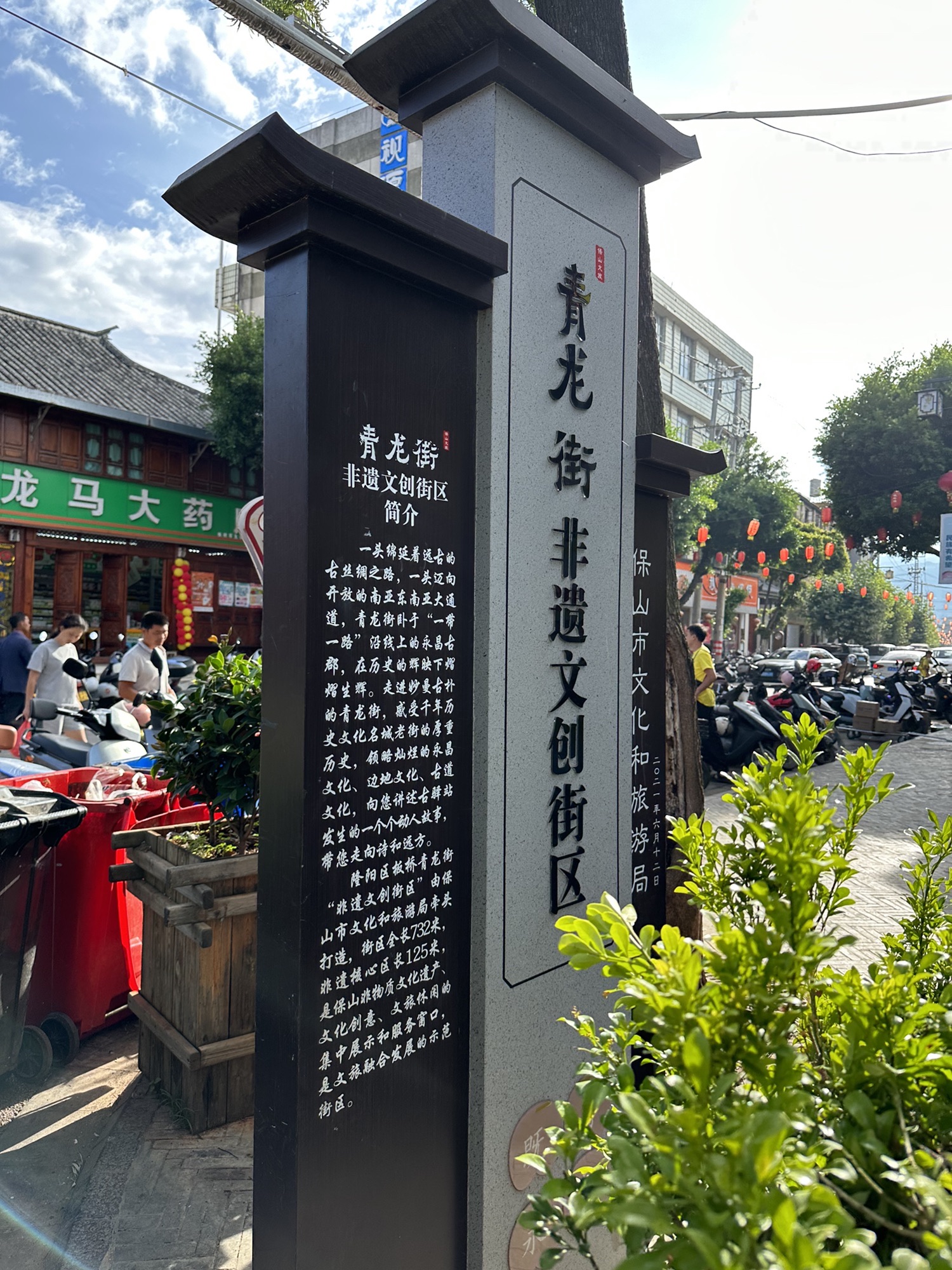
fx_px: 880
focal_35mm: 24
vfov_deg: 71.6
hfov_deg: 56.8
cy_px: 635
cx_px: 476
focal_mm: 6.86
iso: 80
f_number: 1.78
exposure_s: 1/1157
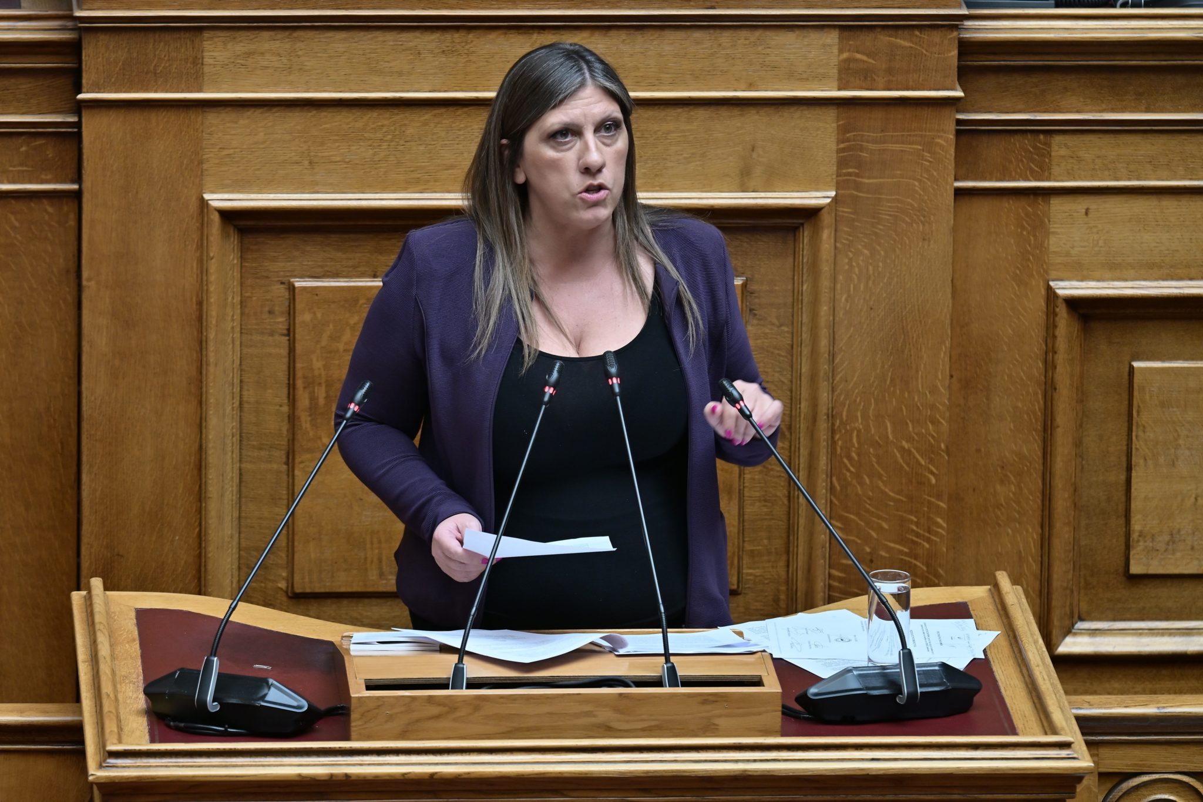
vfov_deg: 4.2
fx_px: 11026
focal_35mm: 330
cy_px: 401
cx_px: 602
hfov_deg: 6.2
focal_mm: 330
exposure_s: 1/250
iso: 1000
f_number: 6
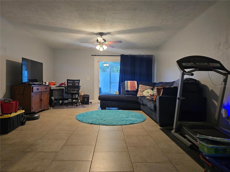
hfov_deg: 73.9
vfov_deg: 58.9
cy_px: 86
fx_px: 153
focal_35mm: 23
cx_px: 115
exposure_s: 1/120
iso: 800
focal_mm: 6.3
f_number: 1.7
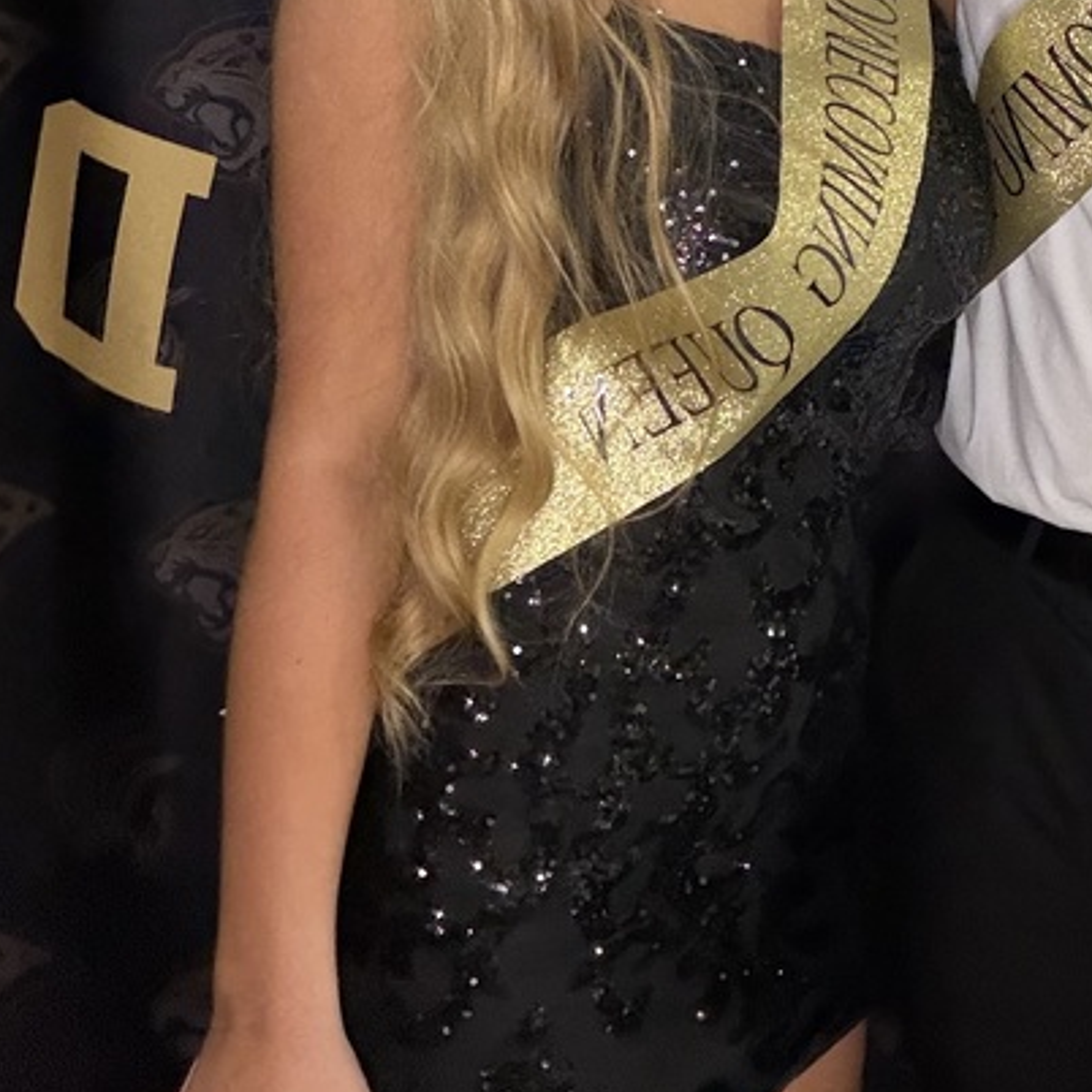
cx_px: 975
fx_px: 2356
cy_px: 73
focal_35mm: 66
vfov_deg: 25.2
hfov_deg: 25.3
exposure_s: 1/24
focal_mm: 2.71
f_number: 1.9
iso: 640
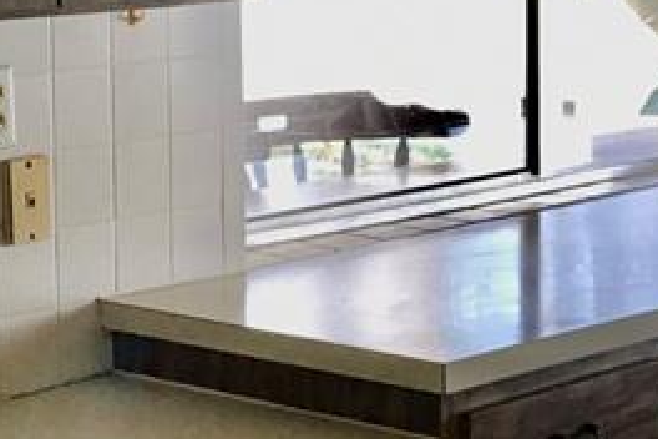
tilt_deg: -6.3
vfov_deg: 11.7
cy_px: 123
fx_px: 2138
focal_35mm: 117
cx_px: 294
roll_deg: +0.3
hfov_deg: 17.5
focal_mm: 4.15
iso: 25
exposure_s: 1/15
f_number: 2.2
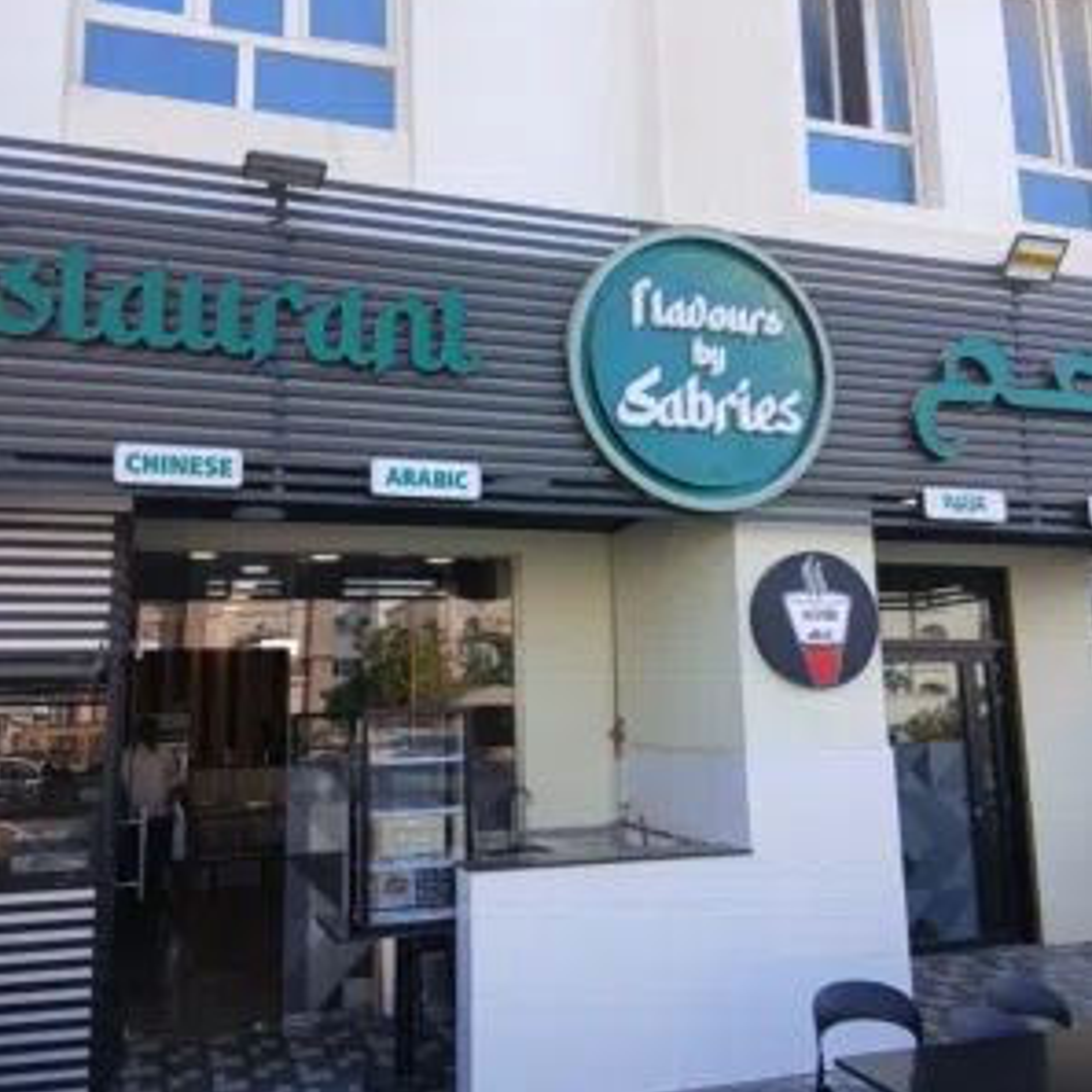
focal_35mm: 31
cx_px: 548
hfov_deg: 52.5
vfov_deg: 52.5
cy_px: 537
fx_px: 1106
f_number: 1.8
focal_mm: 3.98
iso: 20
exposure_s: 1/136
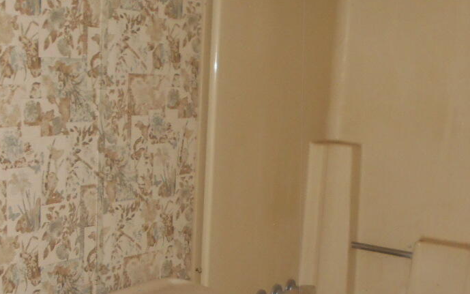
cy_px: 308
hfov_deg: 32.0
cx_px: 230
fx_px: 820
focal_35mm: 64
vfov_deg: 19.6
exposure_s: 1/25
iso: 200
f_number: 3.2
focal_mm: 4.6
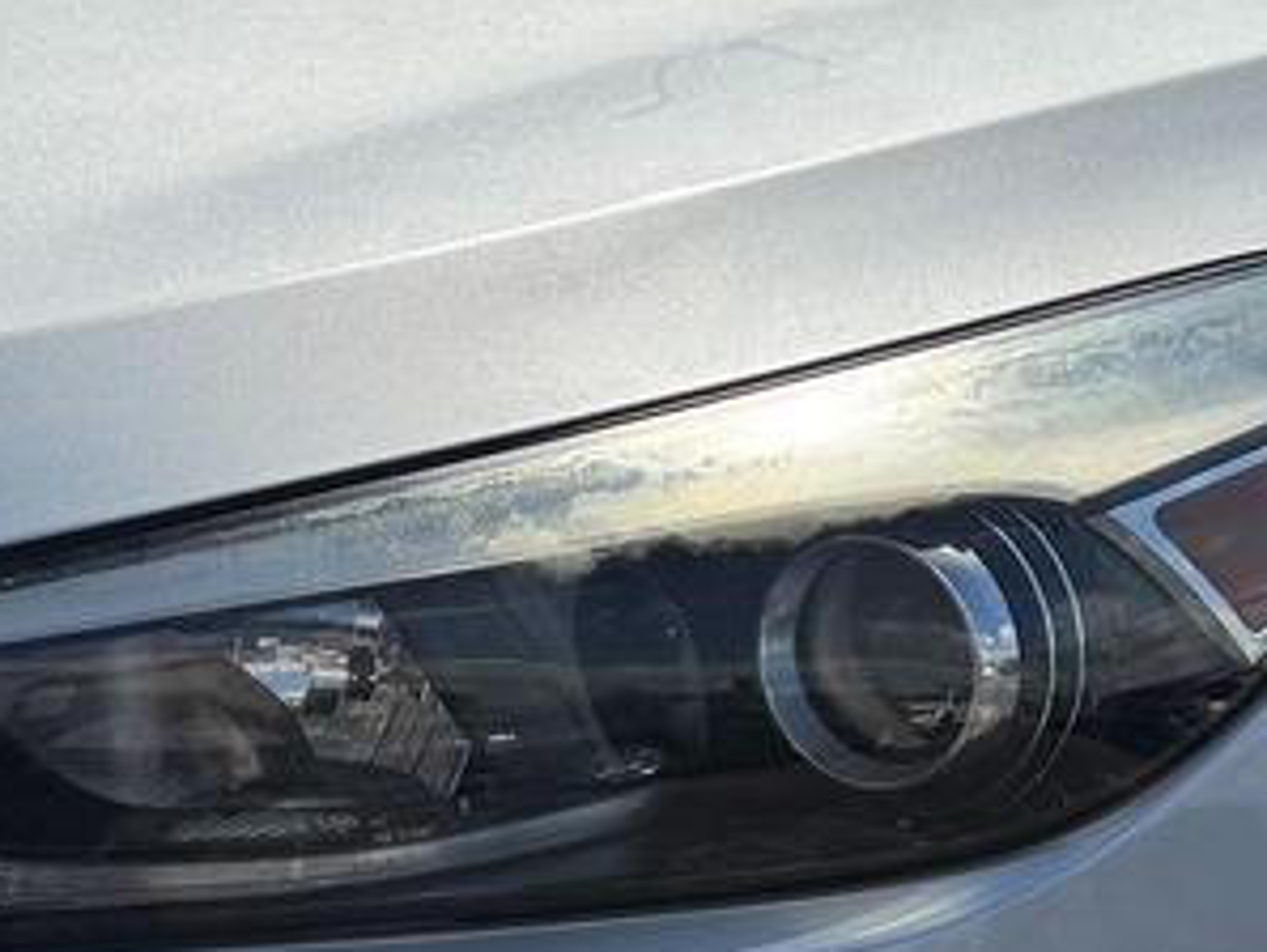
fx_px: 3773
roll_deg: -4.9
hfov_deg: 19.0
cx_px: 387
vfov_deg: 14.3
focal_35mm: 103
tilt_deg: -19.6
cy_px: 740
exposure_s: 1/15152
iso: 64
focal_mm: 6.76
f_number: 1.78
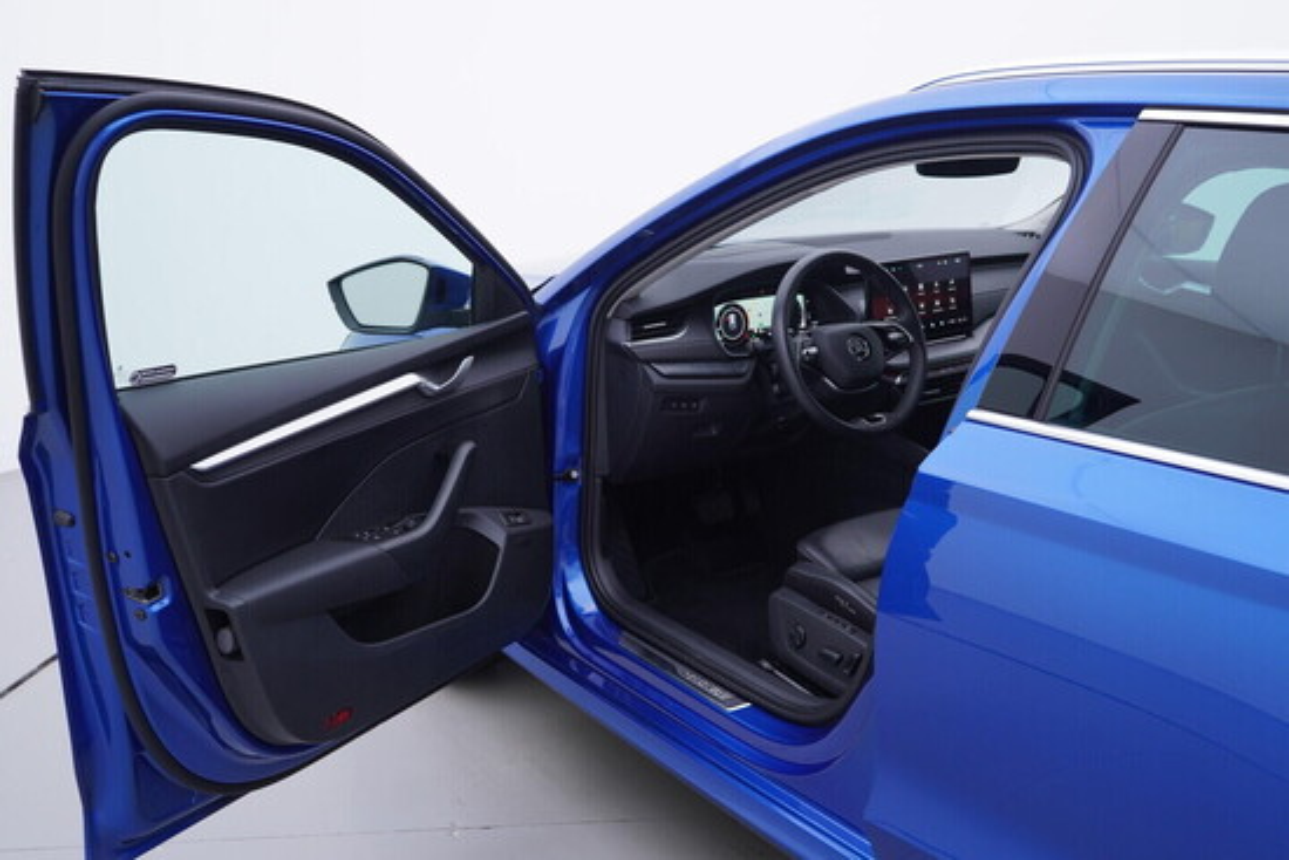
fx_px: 1289
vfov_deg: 36.9
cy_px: 430
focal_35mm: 36
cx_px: 644
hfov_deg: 53.1
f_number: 3.2
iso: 125
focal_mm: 24
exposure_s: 1/50
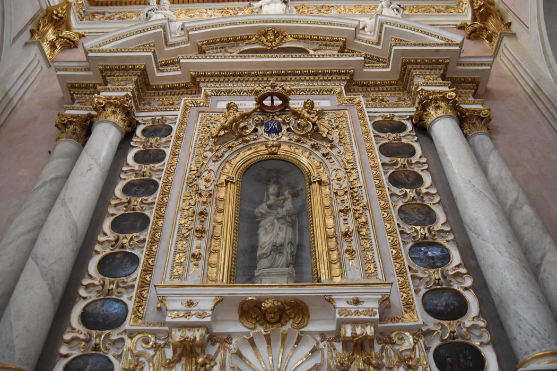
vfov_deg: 47.9
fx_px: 418
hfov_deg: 67.4
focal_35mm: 27
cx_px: 278
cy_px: 186
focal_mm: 18
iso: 3200
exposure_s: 1/60
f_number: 3.5
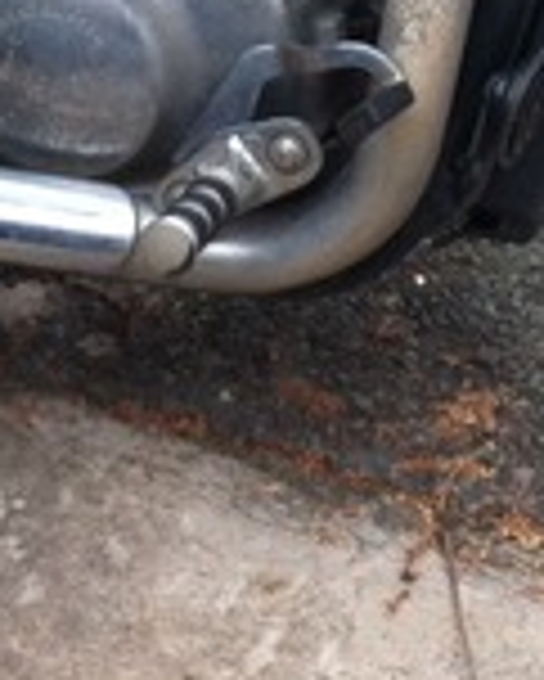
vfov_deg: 10.3
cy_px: -302
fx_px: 3639
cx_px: 279
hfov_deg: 8.5
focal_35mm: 181
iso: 80
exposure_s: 1/196
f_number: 2.8
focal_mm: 3.85
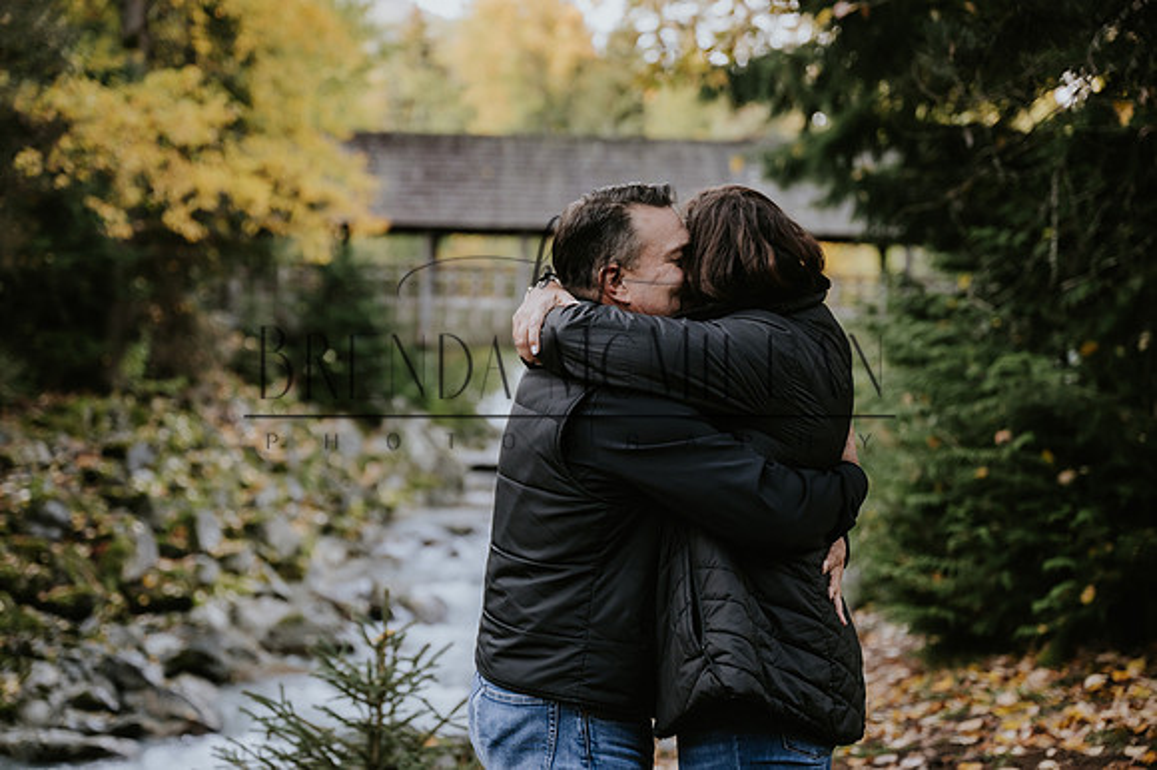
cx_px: 578
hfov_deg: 31.4
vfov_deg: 21.2
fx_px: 2056
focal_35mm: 64
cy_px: 385
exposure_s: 1/500
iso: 1000
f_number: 2.8
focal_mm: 64
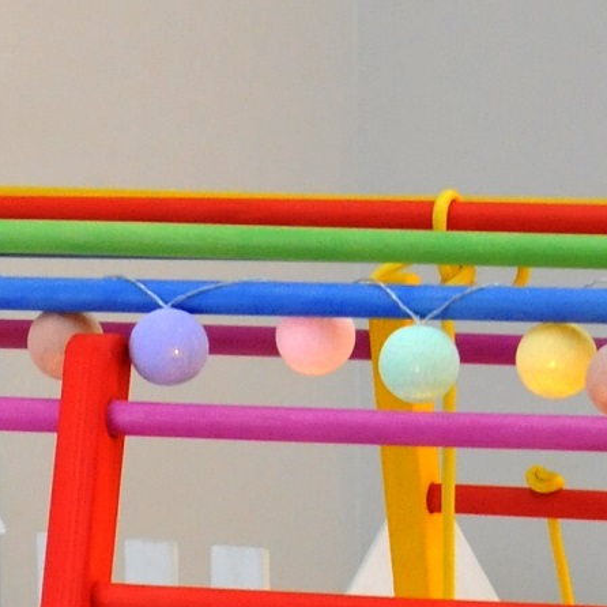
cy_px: 974
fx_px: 5436
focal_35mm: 274
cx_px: 221
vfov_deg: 6.3
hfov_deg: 6.4
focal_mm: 32
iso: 1000
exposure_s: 1/60
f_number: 5.6
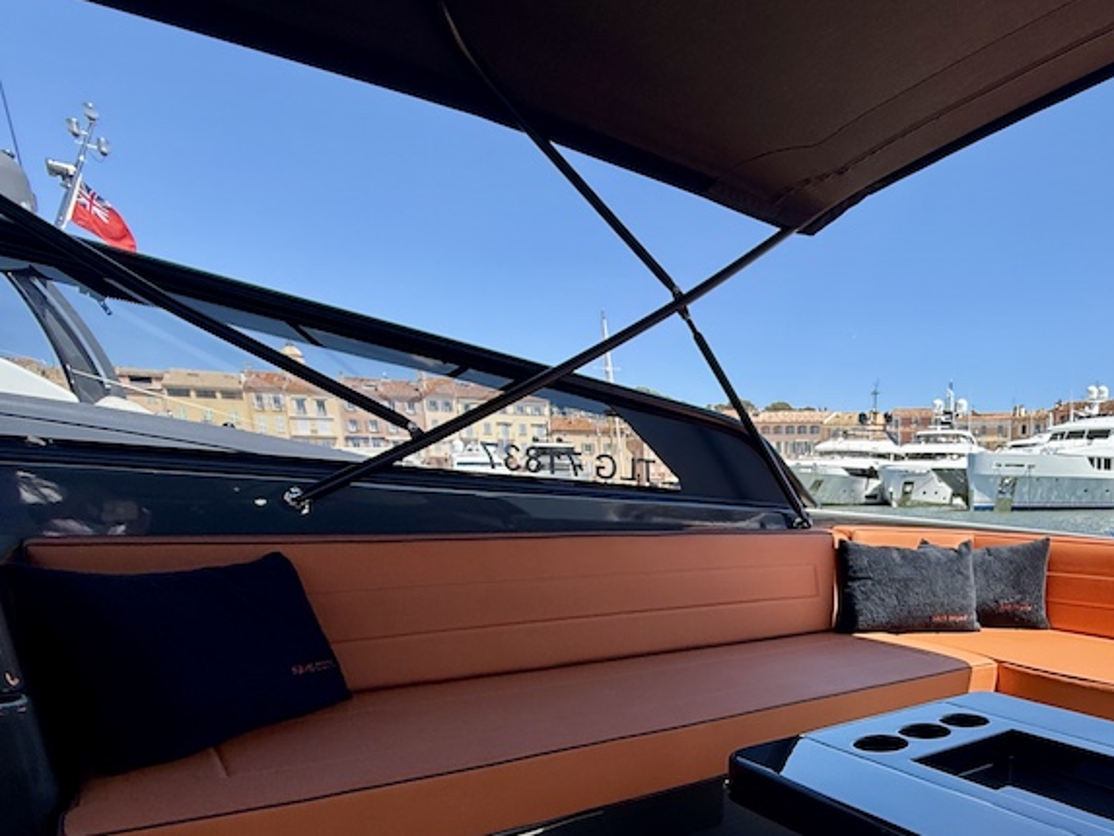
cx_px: 902
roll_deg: -0.1
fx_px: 805
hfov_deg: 63.0
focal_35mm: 25
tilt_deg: -12.0
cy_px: 665
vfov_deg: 51.6
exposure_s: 1/864
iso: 50
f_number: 2.2
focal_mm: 2.22
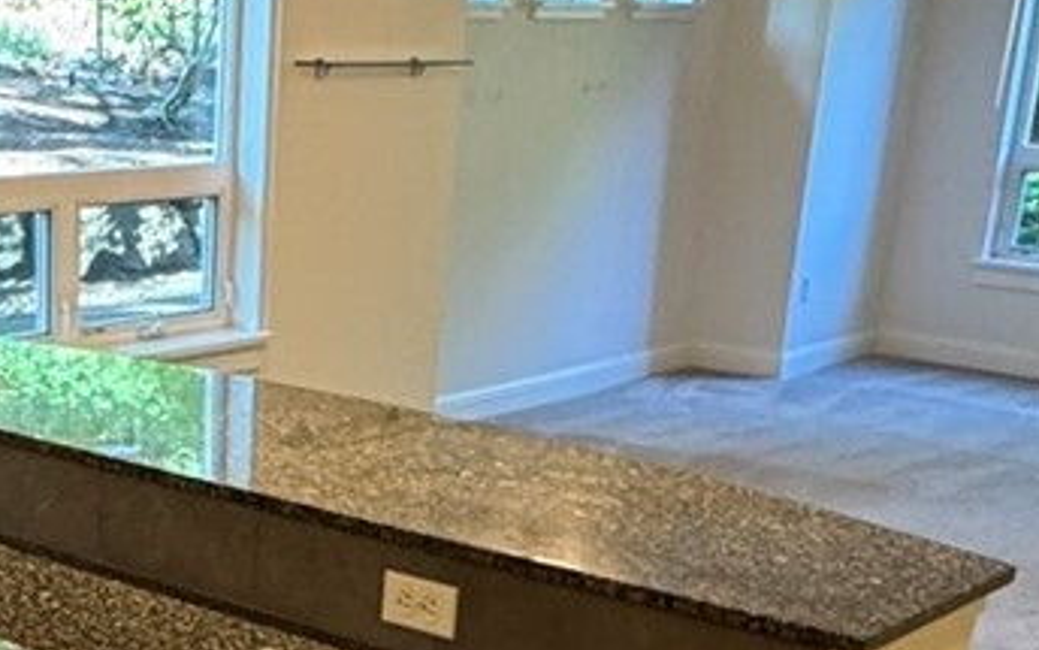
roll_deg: -1.2
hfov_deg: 28.8
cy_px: 729
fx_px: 1954
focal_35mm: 69
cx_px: 136
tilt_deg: -21.6
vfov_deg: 18.1
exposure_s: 1/60
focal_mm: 2.22
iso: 250
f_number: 2.2
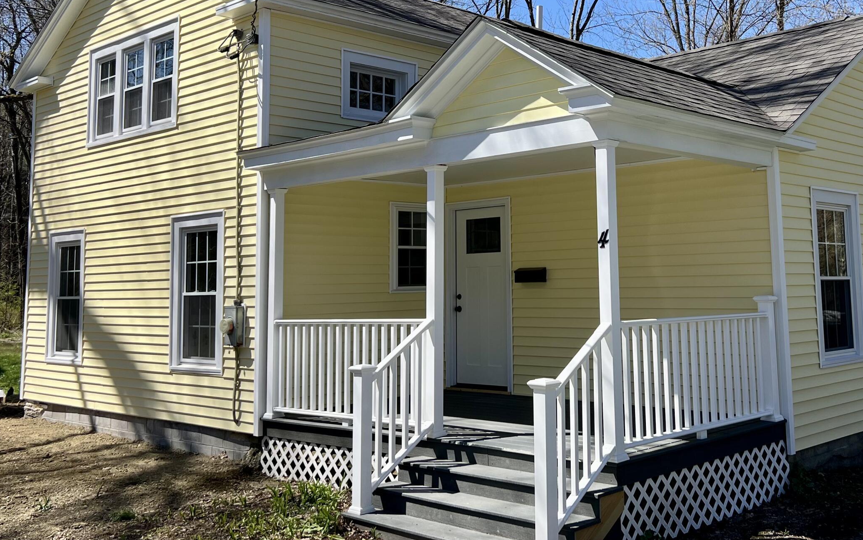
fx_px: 941
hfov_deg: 48.8
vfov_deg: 31.7
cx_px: 542
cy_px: 177
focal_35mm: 40
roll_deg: +1.0
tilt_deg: +5.1
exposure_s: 1/2994
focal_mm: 5.7
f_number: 1.5
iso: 50
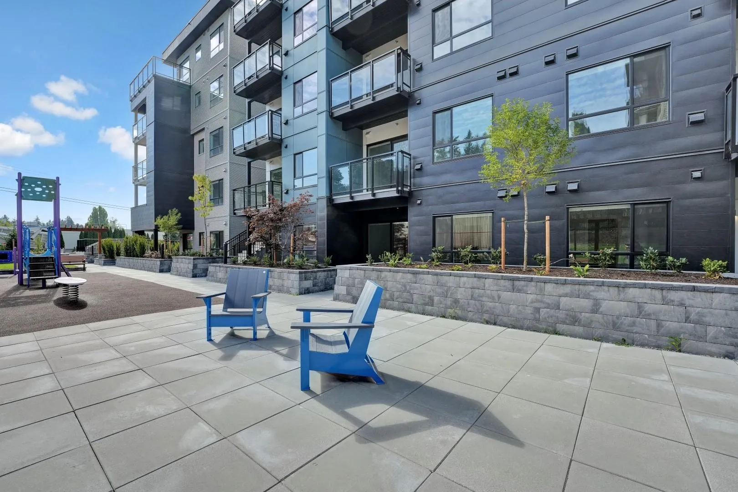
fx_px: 316
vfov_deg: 75.9
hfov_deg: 98.9
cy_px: 246
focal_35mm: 15
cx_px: 369
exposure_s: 1/400
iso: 400
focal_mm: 15.4
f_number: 8
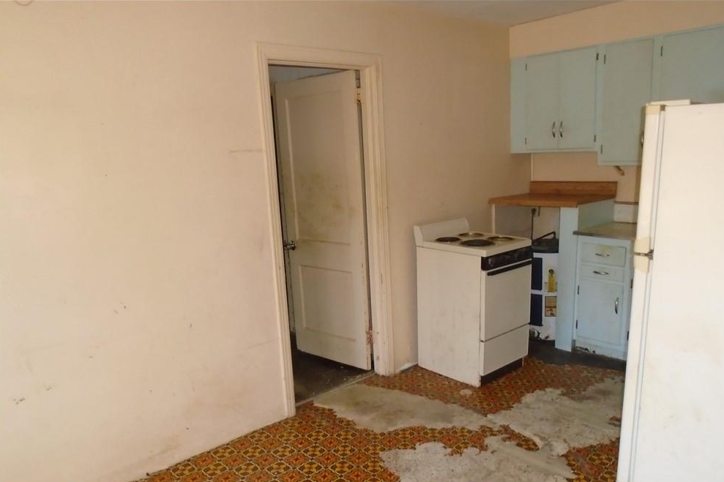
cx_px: 371
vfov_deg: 46.2
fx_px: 563
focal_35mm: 28
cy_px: 280
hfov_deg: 65.5
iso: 400
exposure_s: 1/125
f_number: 3.2
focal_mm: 4.6
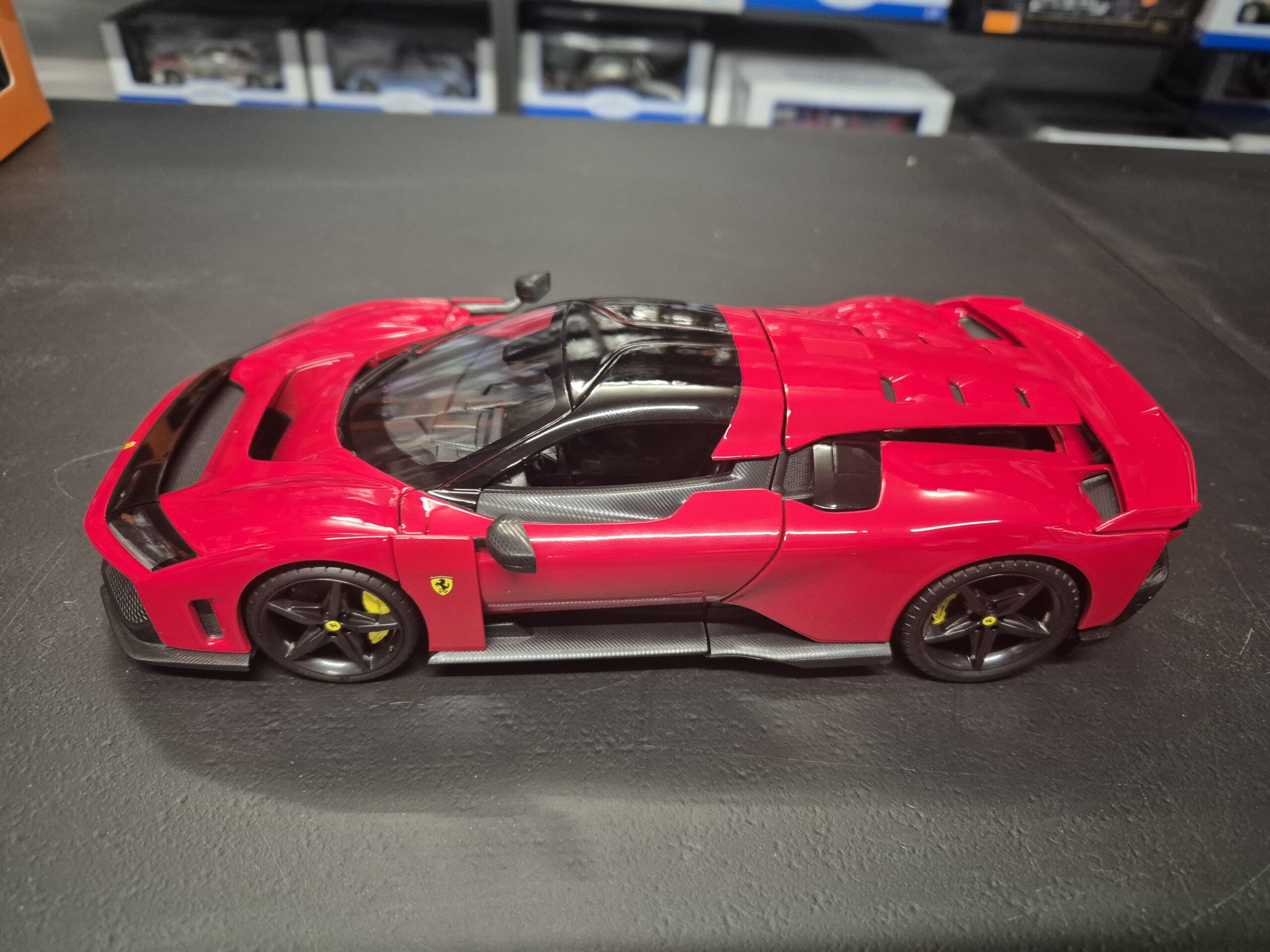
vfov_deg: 58.9
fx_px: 844
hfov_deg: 73.9
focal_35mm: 23
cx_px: 635
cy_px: 476
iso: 800
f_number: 1.8
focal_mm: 5.4
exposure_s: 1/100
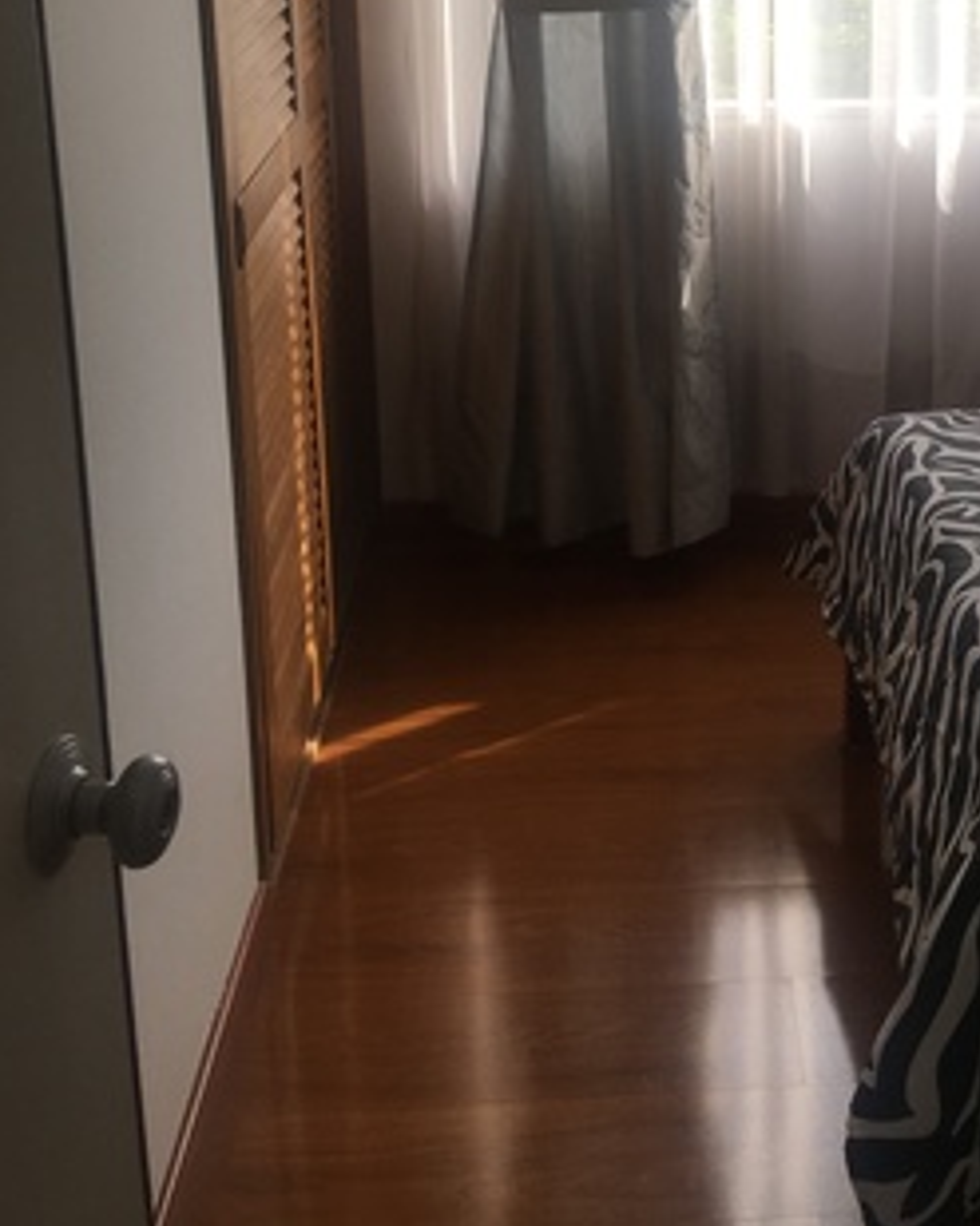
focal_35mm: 55
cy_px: 258
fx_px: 1995
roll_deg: -0.1
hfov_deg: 27.0
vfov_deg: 33.3
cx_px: 809
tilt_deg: -13.8
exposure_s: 1/120
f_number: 2.2
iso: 25
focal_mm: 4.15
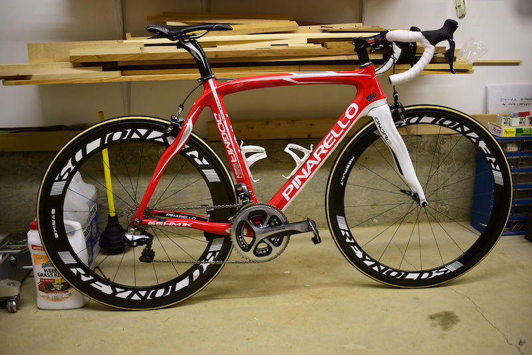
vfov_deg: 37.9
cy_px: 178
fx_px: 517
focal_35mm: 35
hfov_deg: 54.4
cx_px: 266
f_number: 2.8
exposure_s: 1/15
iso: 100
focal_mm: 35
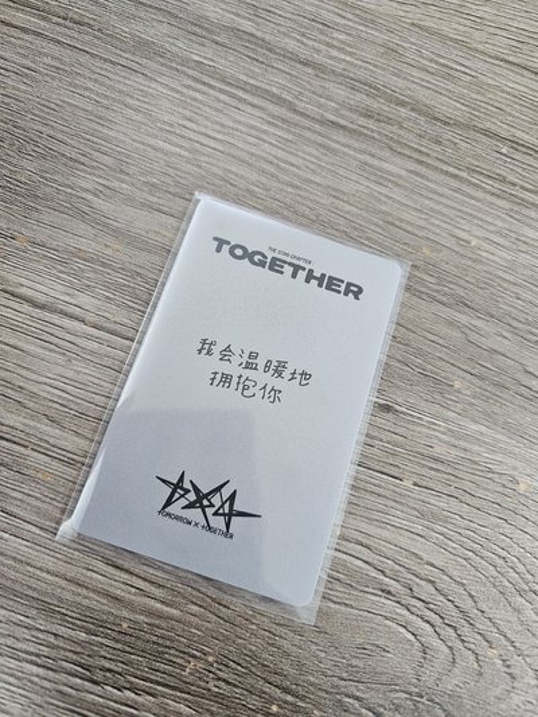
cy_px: 358
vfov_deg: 73.9
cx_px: 269
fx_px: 476
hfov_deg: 58.9
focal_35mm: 23
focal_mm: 6.3
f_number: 1.7
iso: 640
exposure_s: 1/120
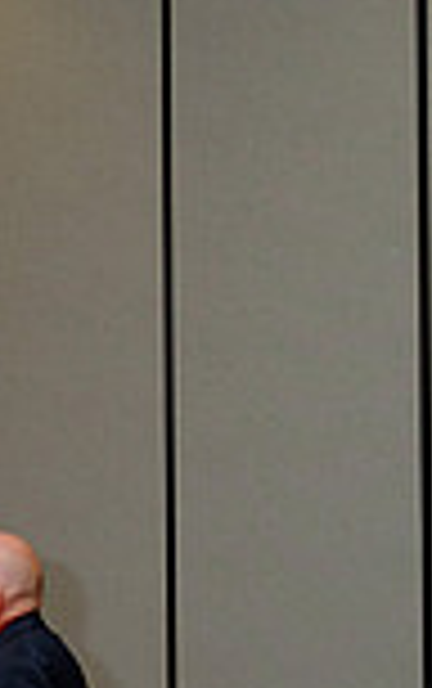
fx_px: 1860
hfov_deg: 13.0
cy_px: 576
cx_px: -50
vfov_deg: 20.7
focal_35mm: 99
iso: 1600
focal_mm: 22.3
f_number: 7.1
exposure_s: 1/160
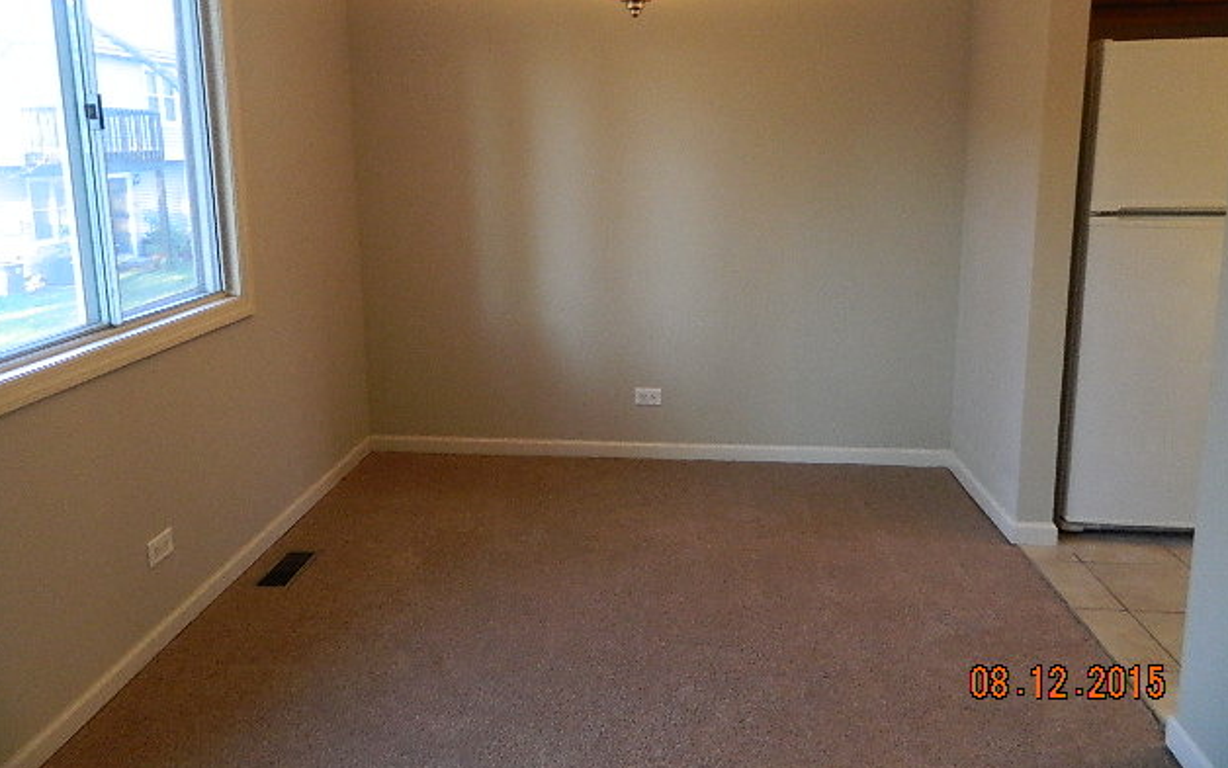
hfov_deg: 68.4
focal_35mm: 27
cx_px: 614
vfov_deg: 45.8
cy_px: 311
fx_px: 904
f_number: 3.1
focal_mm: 4.5
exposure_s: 1/40
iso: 400
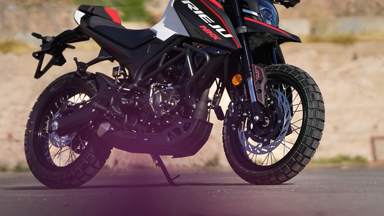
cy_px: 58
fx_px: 1700
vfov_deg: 7.3
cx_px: 206
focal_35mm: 167
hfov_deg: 12.9
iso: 500
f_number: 2.8
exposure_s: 1/8000
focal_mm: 128
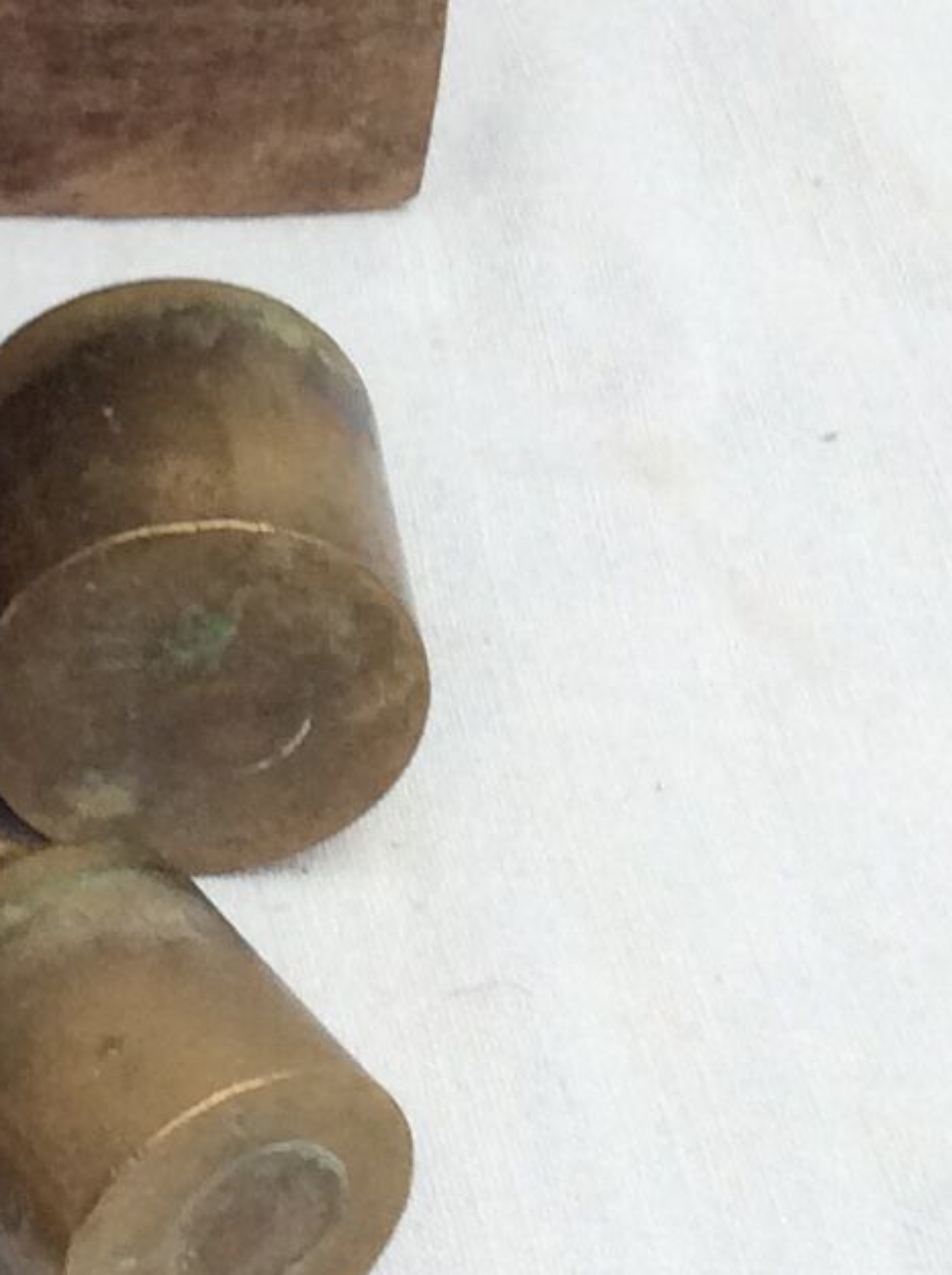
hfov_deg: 10.5
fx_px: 4890
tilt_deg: -35.3
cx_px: -693
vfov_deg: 14.8
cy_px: 441
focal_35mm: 133
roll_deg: +2.8
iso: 64
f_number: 2.4
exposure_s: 1/100
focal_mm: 3.3
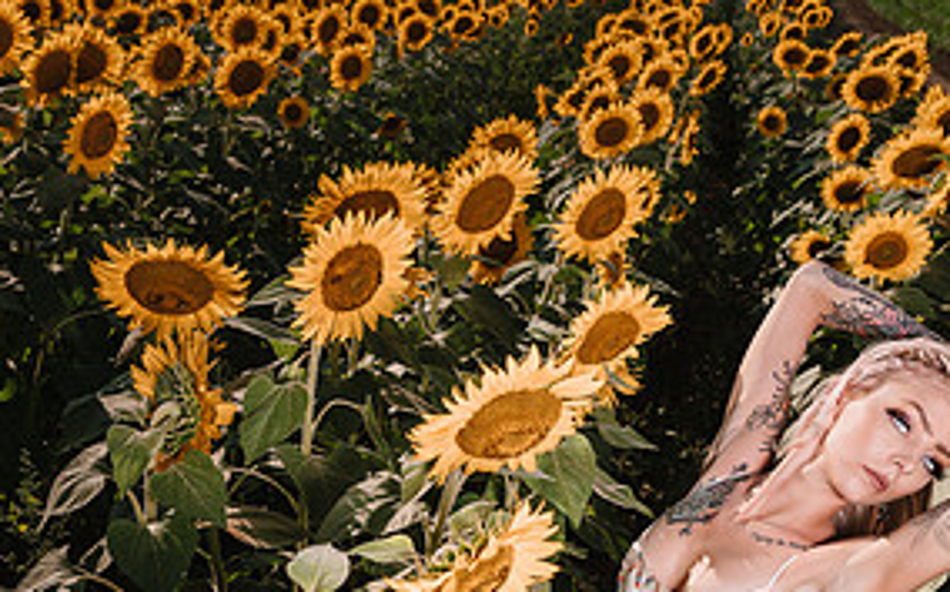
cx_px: 294
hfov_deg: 39.0
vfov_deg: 24.9
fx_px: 1319
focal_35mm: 51
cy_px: 472
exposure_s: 1/250
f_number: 5
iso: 64
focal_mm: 24
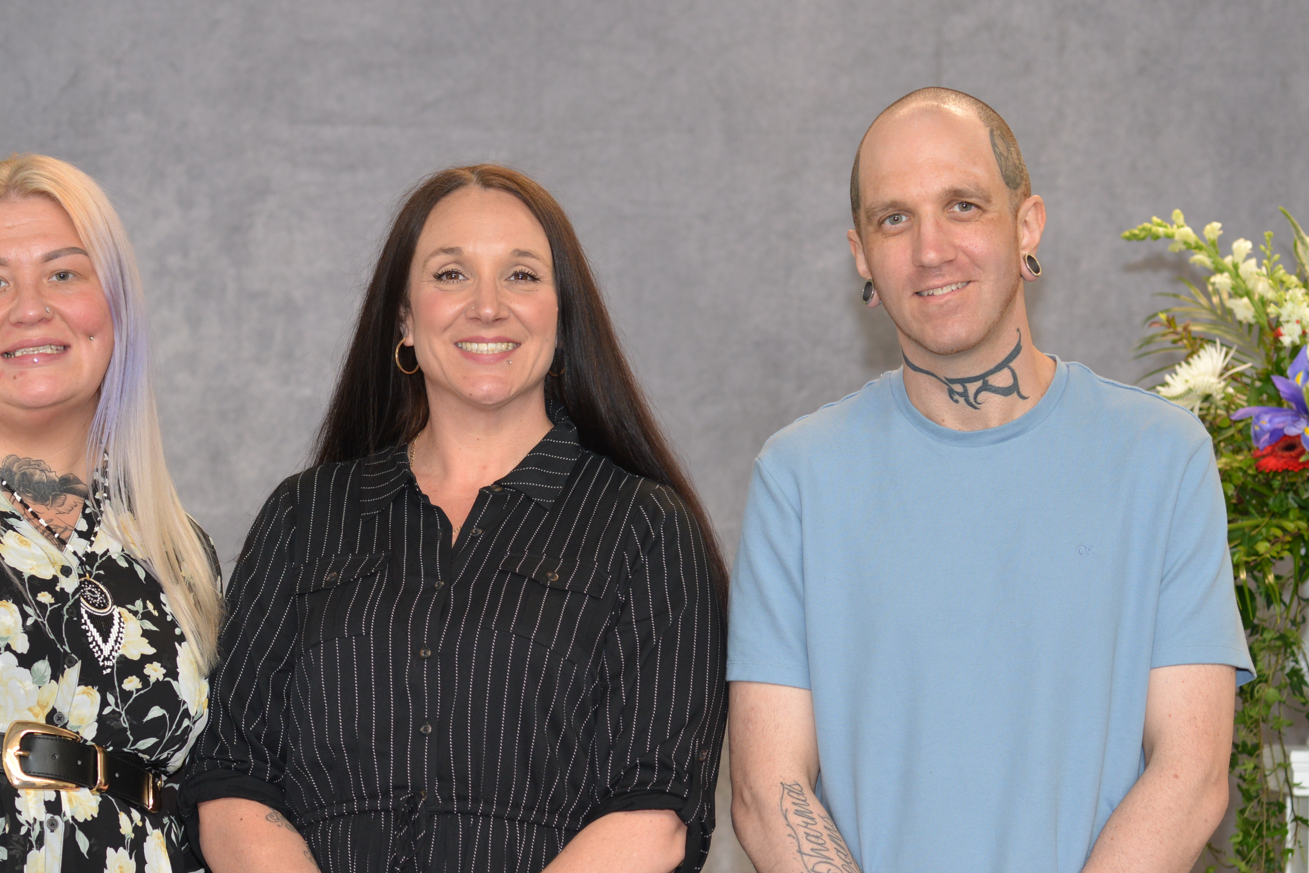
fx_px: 4545
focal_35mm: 125
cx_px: 576
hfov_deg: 16.4
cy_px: 609
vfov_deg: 11.0
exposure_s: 1/125
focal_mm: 85
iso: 800
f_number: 4
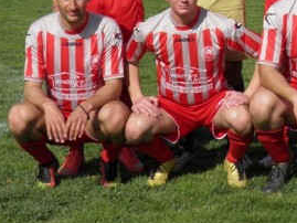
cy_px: -29
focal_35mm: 152
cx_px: 336
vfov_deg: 9.7
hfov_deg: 12.7
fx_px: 1305
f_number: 6
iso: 50
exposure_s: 1/400
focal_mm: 11.2
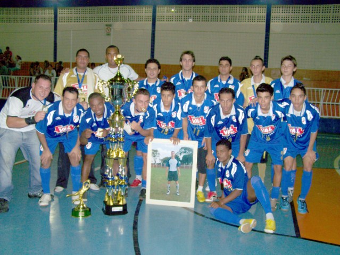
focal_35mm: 38
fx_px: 373
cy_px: 128
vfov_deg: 37.8
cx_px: 170
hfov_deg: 49.0
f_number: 2.8
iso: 160
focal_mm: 6.3
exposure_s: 1/60
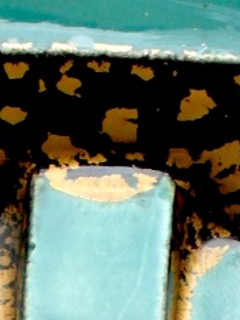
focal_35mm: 271
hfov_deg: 5.5
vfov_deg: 7.2
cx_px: 83
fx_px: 2507
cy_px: 426
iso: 80
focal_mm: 8.7
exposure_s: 1/45
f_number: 6
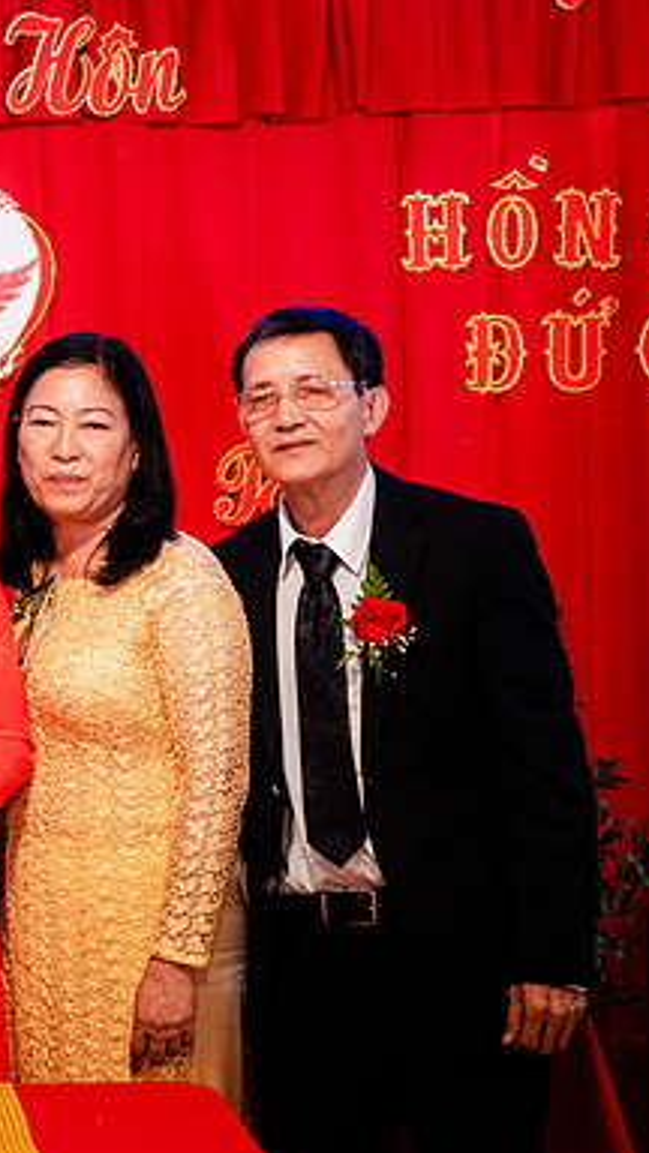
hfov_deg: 10.3
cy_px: 548
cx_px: -168
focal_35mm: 115
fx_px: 3518
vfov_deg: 18.6
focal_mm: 64
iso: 3200
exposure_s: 1/160
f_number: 2.8
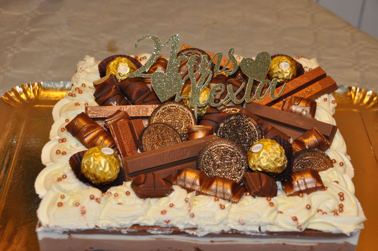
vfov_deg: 18.1
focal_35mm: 75
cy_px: 126
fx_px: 786
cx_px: 189
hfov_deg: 27.0
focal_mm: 50
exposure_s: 1/60
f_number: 4.8
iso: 560
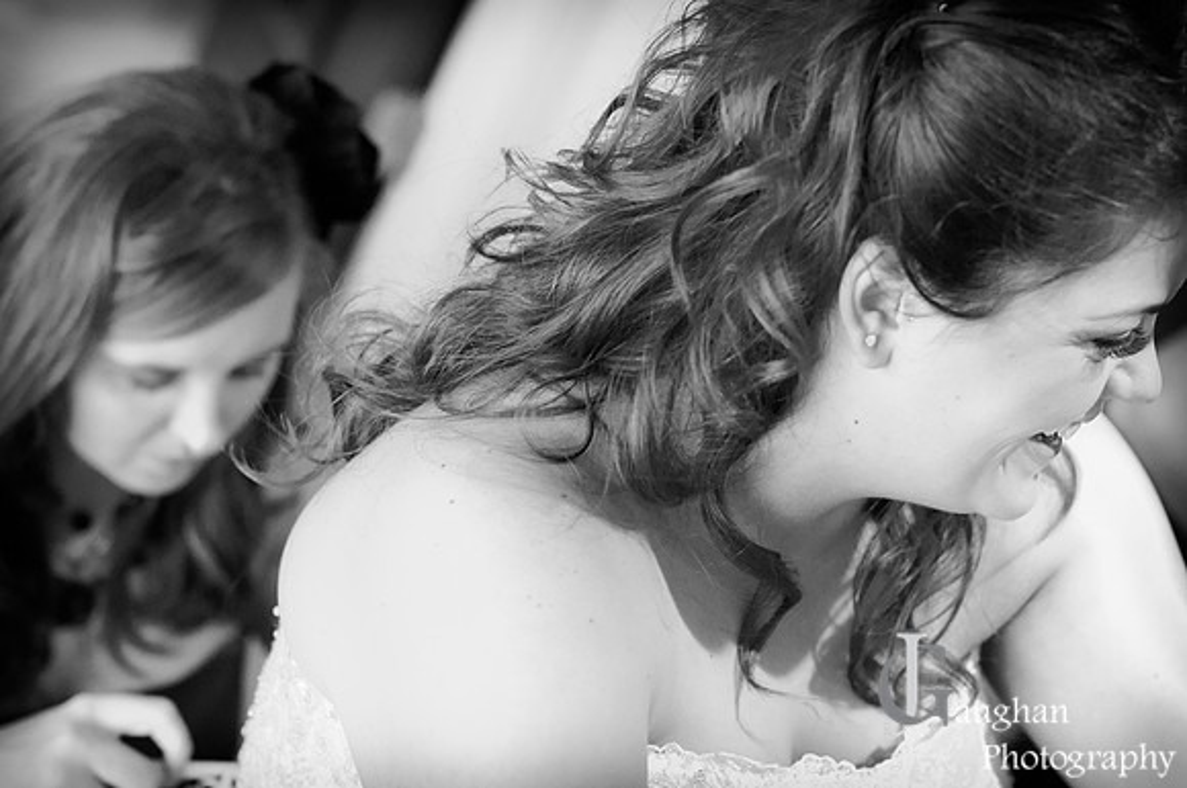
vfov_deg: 18.1
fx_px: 2469
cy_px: 394
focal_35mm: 75
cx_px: 594
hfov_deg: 27.0
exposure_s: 1/160
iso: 1600
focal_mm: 50
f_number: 2.8
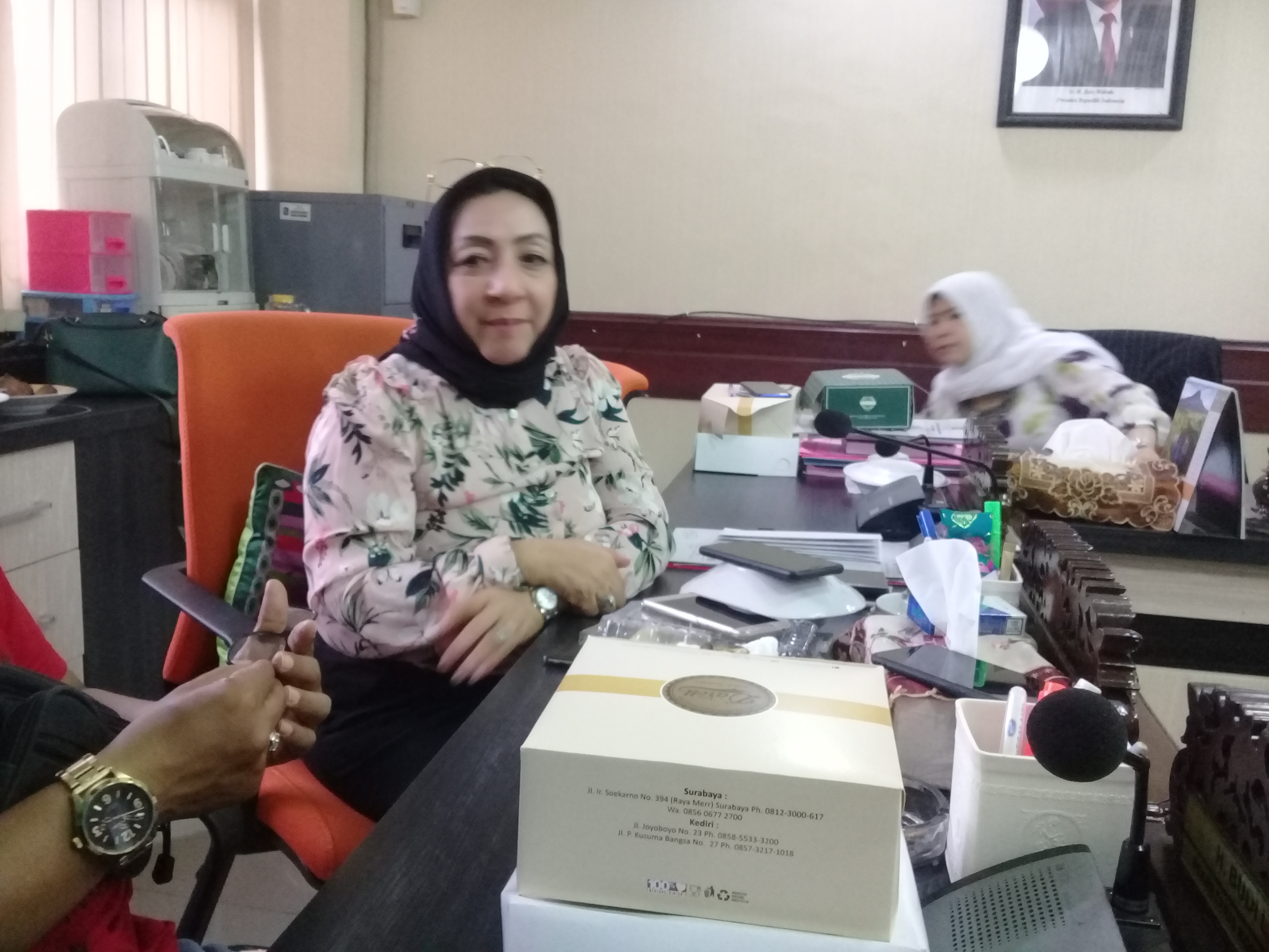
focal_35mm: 31
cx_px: 634
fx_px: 1136
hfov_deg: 58.4
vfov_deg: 45.4
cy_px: 476
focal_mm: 3.3
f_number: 2.2
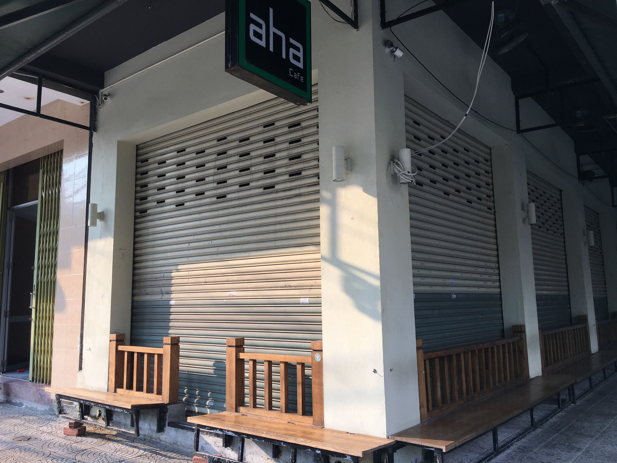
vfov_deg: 48.2
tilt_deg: +9.3
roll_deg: +0.7
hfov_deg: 61.7
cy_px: 232
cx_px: 308
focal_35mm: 29
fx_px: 517
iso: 25
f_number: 2.2
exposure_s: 1/267
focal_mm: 4.15
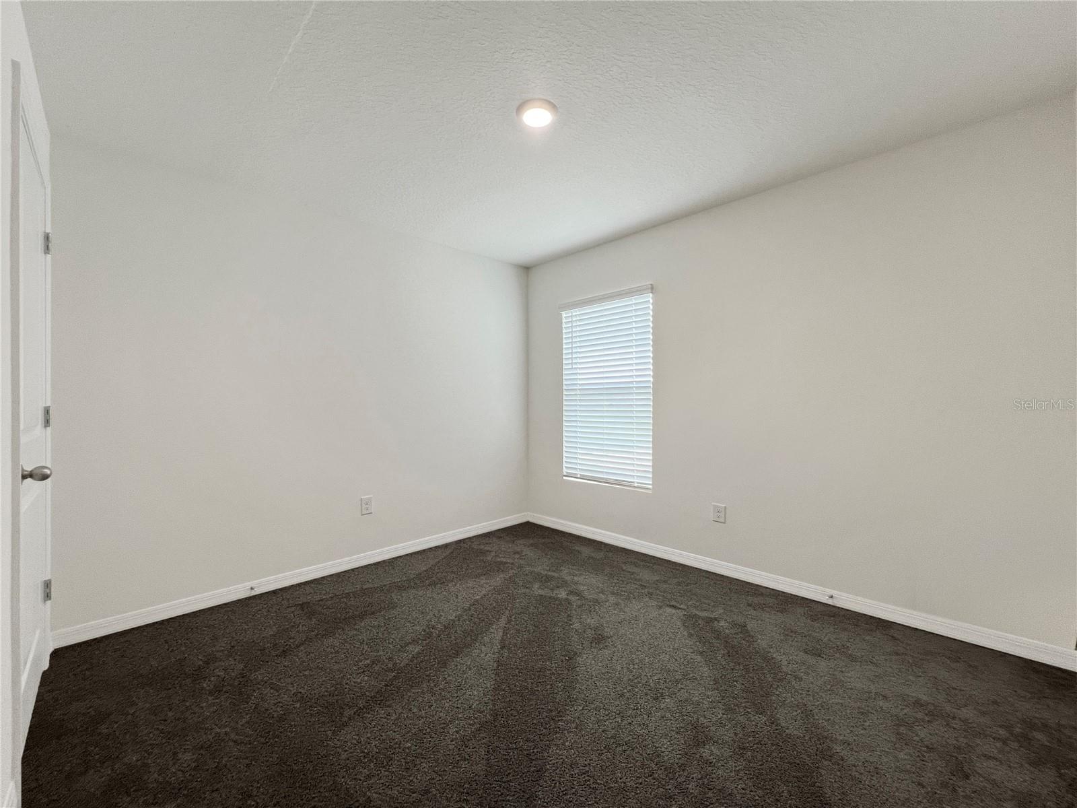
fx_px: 404
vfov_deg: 89.9
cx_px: 538
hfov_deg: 106.2
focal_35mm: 13
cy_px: 404
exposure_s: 1/120
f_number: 1.8
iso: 100
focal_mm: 1.57
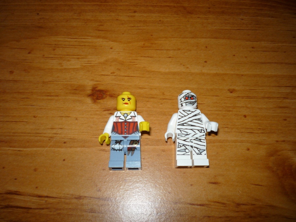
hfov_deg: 56.8
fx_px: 274
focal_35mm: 32
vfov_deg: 44.2
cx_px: 148
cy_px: 111
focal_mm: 5.2
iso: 100
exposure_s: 1/30
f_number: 4
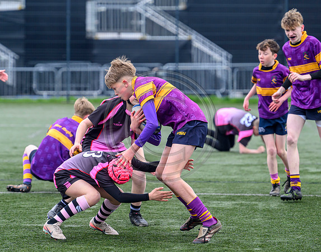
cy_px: 120
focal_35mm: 238
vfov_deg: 6.4
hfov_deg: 8.2
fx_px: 2247
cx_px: 152
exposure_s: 1/1600
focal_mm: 180
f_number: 4
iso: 1000
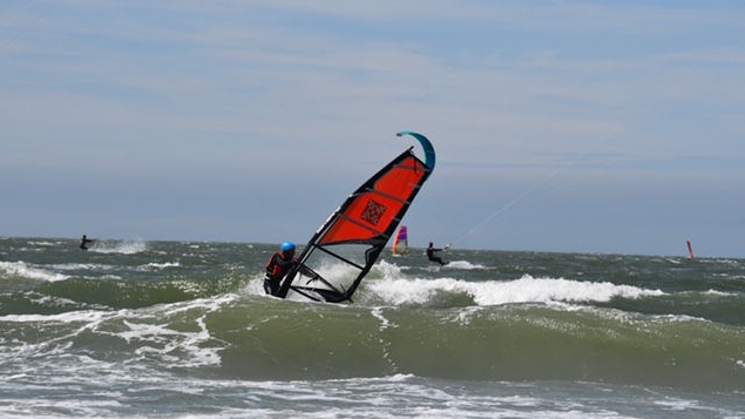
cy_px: 204
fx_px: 3279
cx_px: 373
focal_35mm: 166
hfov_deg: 13.0
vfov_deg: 7.3
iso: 280
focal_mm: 105
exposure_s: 1/2000
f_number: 8
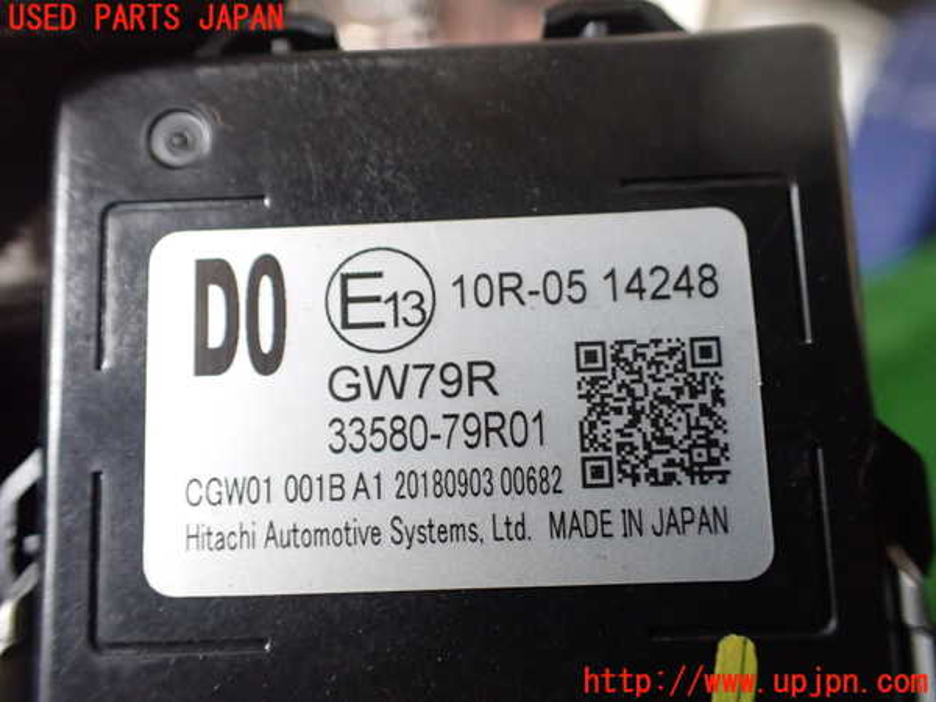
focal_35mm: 30
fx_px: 811
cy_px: 351
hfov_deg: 60.0
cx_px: 468
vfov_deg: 46.8
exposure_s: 1/100
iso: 800
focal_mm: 5.4
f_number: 2.3
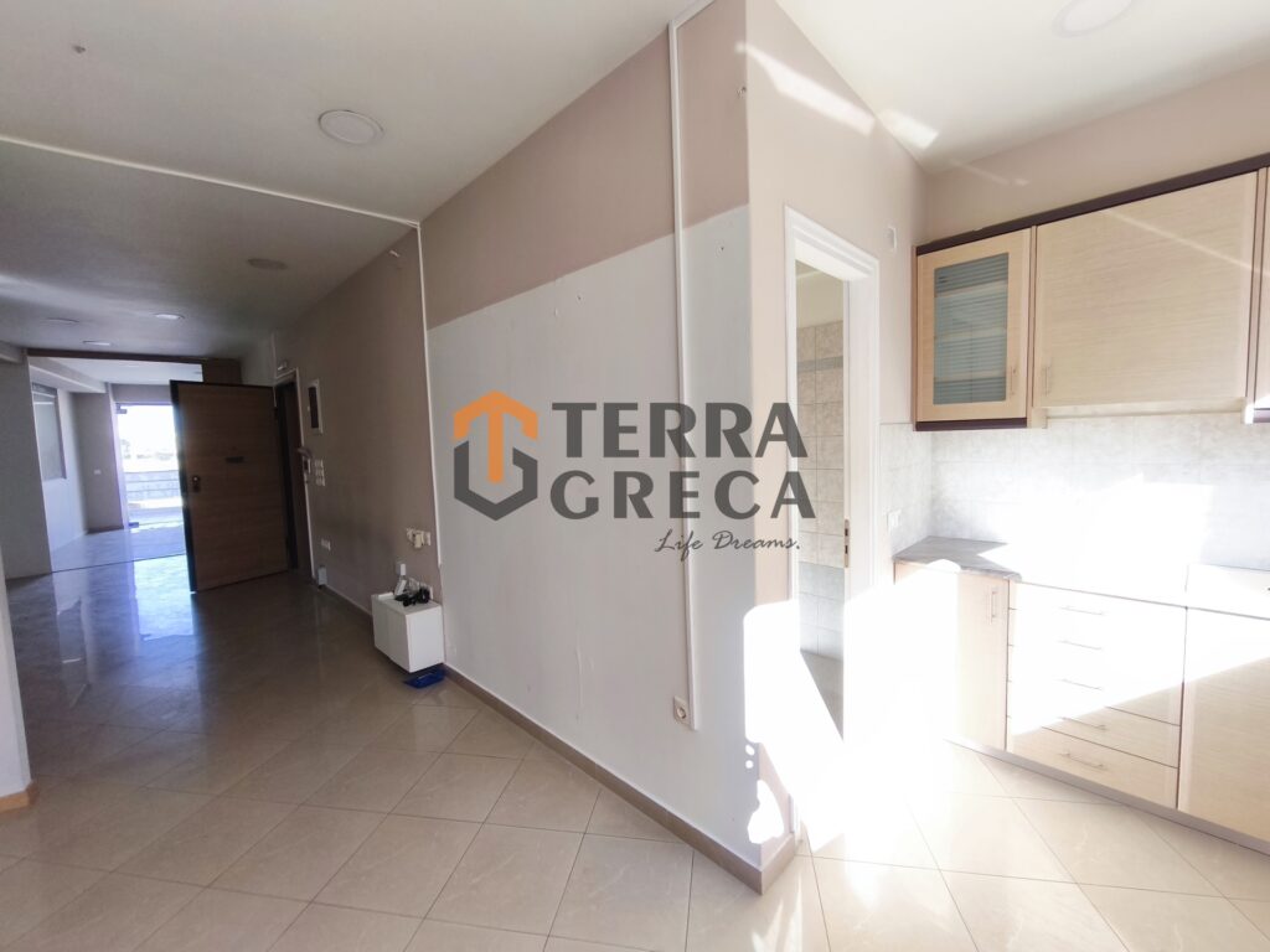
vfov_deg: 81.7
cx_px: 635
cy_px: 476
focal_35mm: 15
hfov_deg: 98.2
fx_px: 550
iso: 50
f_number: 2.2
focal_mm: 1.91
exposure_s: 1/100
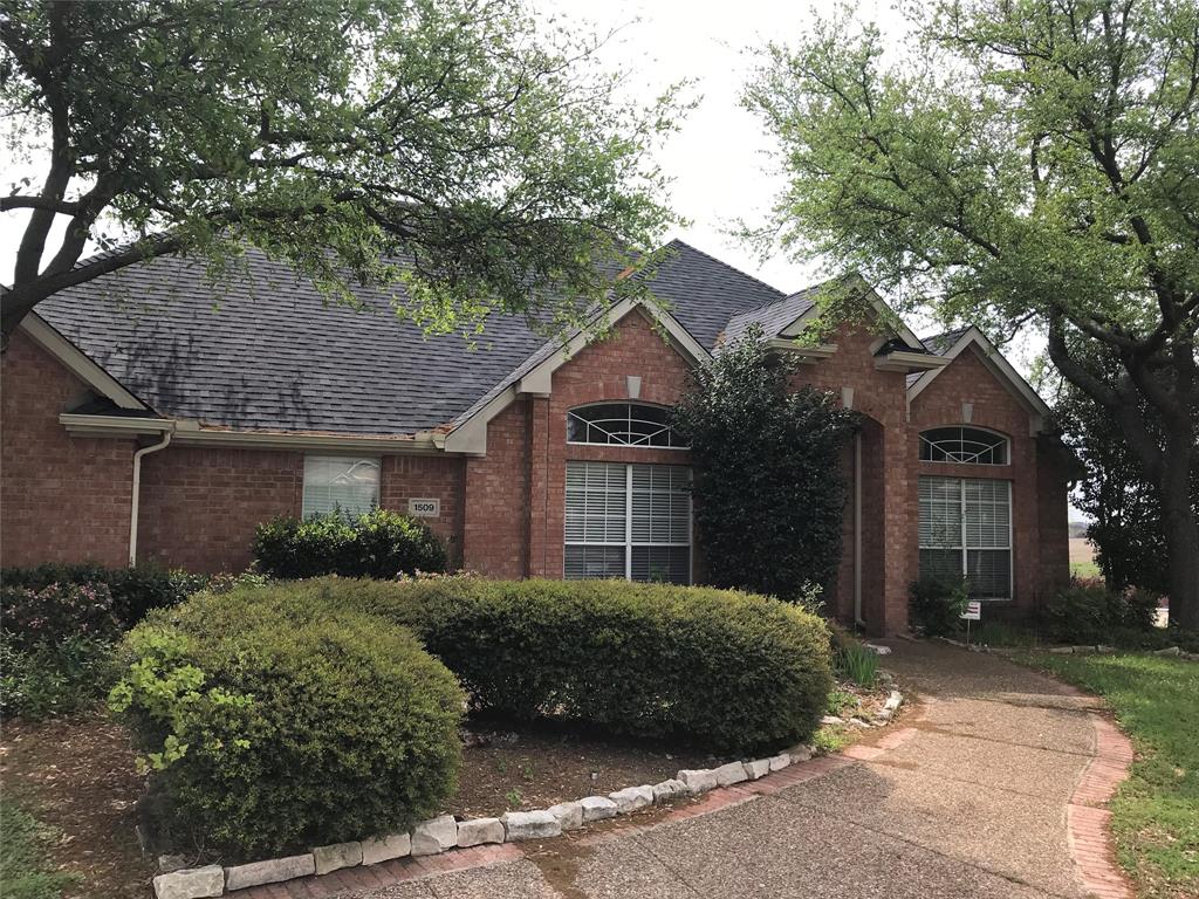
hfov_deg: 63.4
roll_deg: -0.5
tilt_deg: +4.9
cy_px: 450
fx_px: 970
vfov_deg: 49.7
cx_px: 600
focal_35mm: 28
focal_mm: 3.99
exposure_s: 1/1408
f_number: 1.8
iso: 20
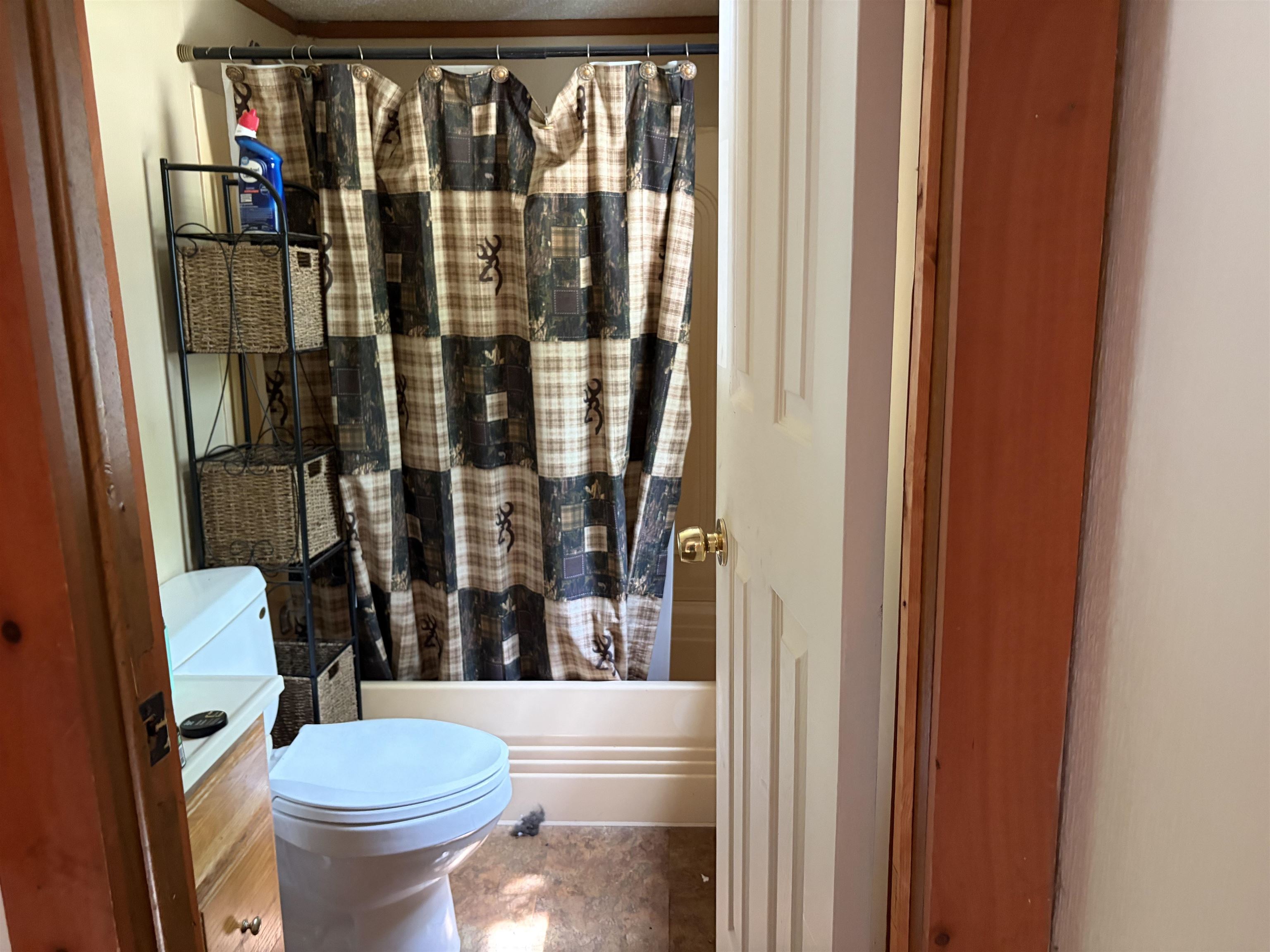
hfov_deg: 67.3
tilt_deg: -11.5
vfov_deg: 53.1
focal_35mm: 26
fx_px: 954
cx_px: 635
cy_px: 476
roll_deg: +1.1
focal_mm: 5.96
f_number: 1.6
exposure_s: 1/46
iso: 500
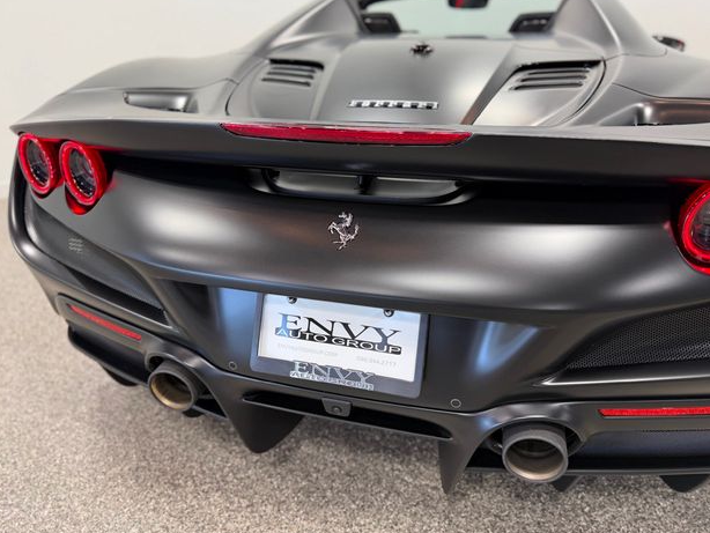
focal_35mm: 25
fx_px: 513
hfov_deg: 69.4
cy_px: 261
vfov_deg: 54.9
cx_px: 345
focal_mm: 6.76
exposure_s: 1/120
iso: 100
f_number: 1.78
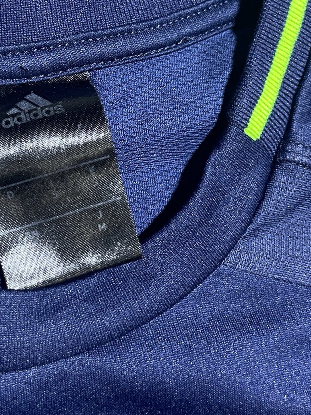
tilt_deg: -44.3
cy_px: 89
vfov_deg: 32.9
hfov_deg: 25.6
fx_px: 683
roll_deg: -19.4
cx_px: 141
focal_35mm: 57
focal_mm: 4.2
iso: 160
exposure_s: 1/50
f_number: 1.6
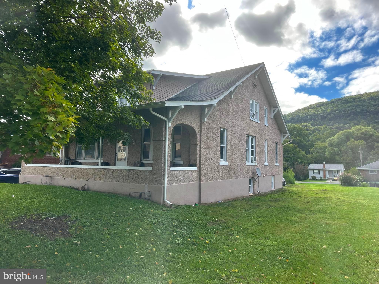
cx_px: 190
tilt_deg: +5.3
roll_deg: -0.7
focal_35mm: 24
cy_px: 142
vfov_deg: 56.8
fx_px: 263
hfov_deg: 71.6
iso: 80
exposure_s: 1/2070
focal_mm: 6.86
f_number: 1.78
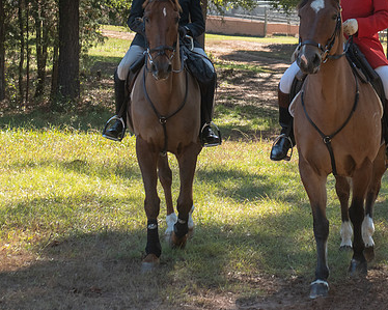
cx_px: 281
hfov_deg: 15.2
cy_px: 70
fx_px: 1447
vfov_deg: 12.2
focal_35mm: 126
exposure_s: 1/200
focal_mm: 48
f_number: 4
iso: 400
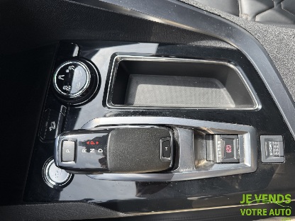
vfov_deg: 56.8
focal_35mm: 24
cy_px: 110
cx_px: 148
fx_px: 205
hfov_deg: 71.6
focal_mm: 6.76
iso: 100
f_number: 1.78
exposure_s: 1/695
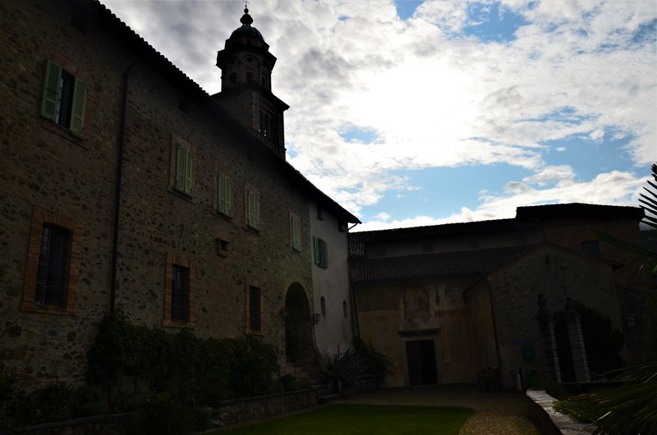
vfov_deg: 47.7
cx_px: 328
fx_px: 492
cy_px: 218
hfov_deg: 67.5
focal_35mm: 27
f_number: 11
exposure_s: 1/640
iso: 320
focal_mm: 18
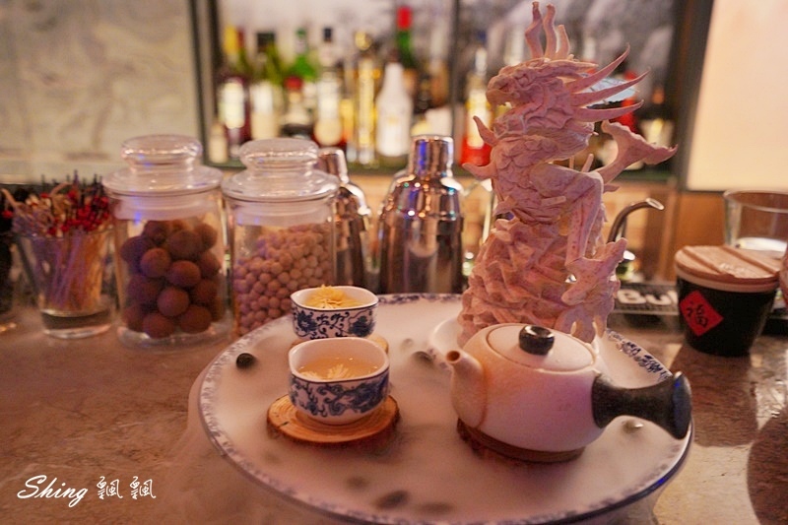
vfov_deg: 37.8
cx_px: 394
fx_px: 766
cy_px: 262
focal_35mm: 35
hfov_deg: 54.4
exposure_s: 1/25
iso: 2500
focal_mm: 35
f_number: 4
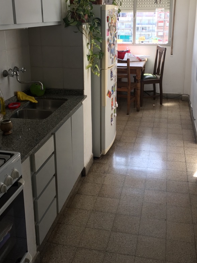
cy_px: 100
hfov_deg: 37.7
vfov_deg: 48.6
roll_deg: +0.4
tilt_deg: -15.6
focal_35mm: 38
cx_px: 104
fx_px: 288
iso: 32
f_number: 2.2
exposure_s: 1/100
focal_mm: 4.15
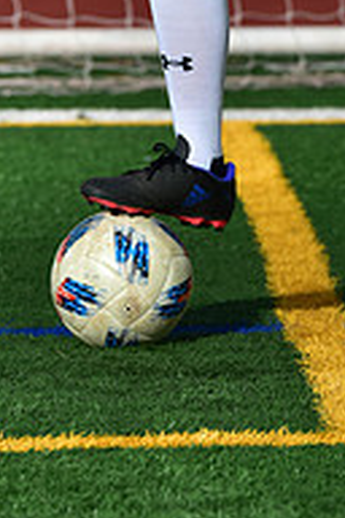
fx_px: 6095
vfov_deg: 4.8
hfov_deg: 3.2
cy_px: -224
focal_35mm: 424
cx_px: 360
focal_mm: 140
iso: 250
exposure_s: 1/250
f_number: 4.5
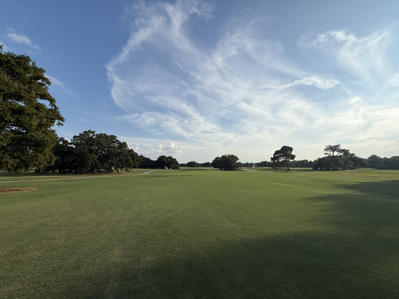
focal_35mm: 14
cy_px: 150
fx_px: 161
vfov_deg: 85.7
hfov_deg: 102.1
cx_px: 200
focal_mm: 2.22
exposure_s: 1/2320
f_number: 2.2
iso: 50
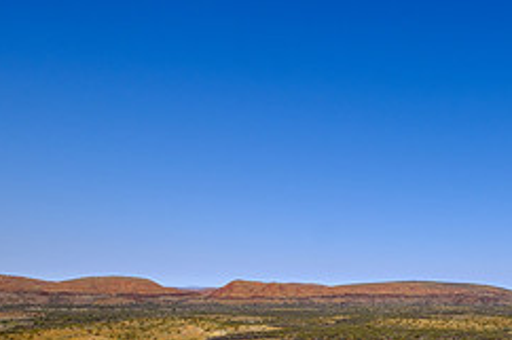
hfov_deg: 46.2
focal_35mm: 36
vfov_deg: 33.0
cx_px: 491
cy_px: 358
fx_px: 512
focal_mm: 10
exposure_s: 1/640
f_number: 8
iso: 200
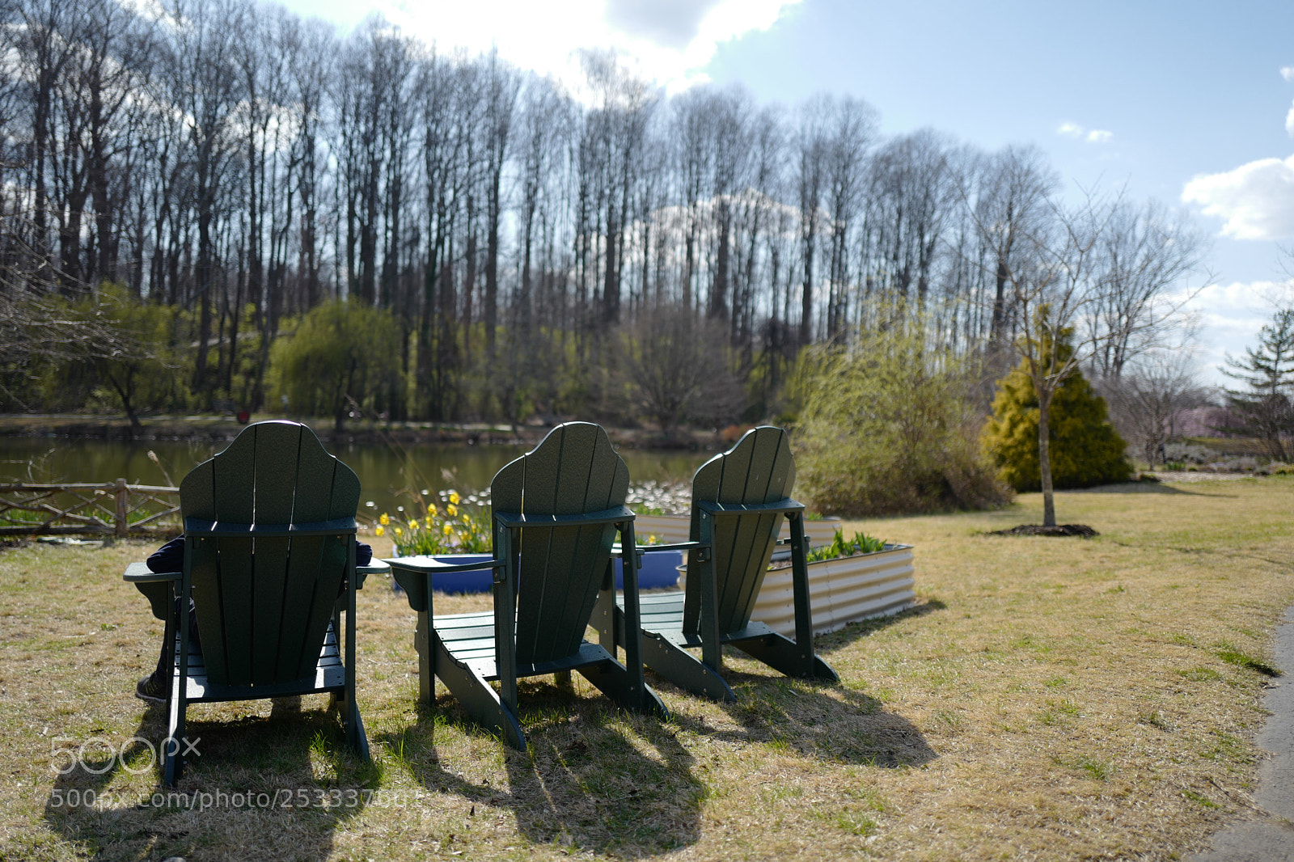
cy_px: 431
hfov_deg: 65.5
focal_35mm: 28
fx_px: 1006
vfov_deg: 46.4
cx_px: 647
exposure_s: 1/3200
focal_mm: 28
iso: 100
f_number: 1.7
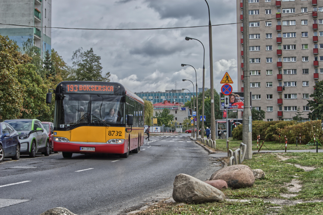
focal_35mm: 82
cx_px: 162
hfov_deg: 24.6
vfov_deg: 16.6
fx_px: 740
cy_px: 108
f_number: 9
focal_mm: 55
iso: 100
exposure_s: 1/200
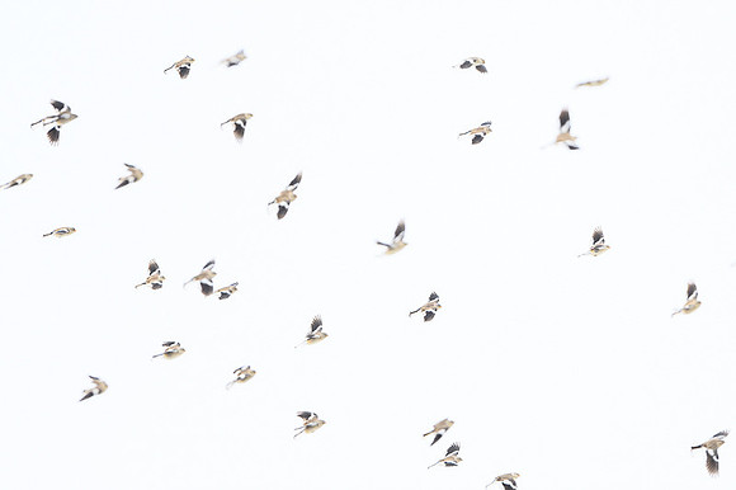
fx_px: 14571
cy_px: 141
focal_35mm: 713
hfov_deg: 2.9
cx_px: 525
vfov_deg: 1.9
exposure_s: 1/2500
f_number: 4
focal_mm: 500
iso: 500
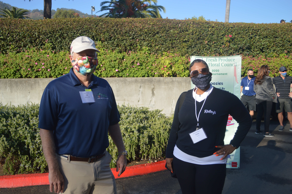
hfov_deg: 57.3
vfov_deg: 39.9
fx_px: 267
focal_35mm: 33
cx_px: 146
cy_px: 97
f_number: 4
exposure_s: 1/500
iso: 100
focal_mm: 22
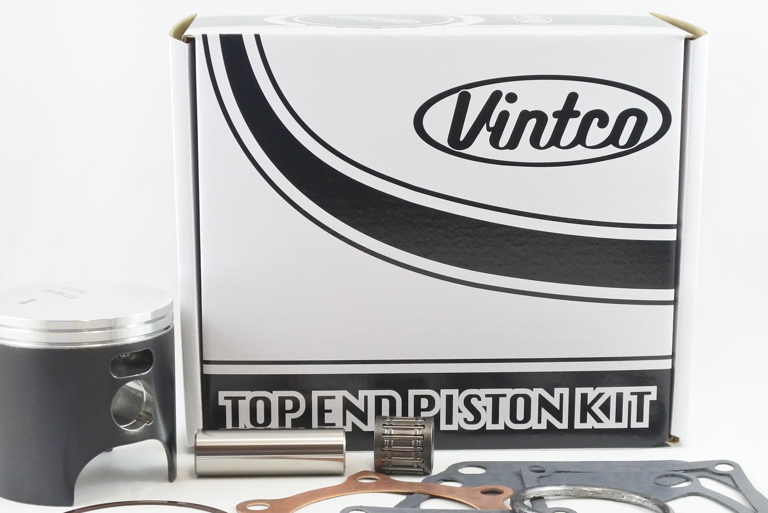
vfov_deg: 21.9
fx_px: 1323
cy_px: 335
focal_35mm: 62
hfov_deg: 32.4
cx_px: 355
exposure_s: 1/125
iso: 720
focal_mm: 16.8
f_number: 4.5
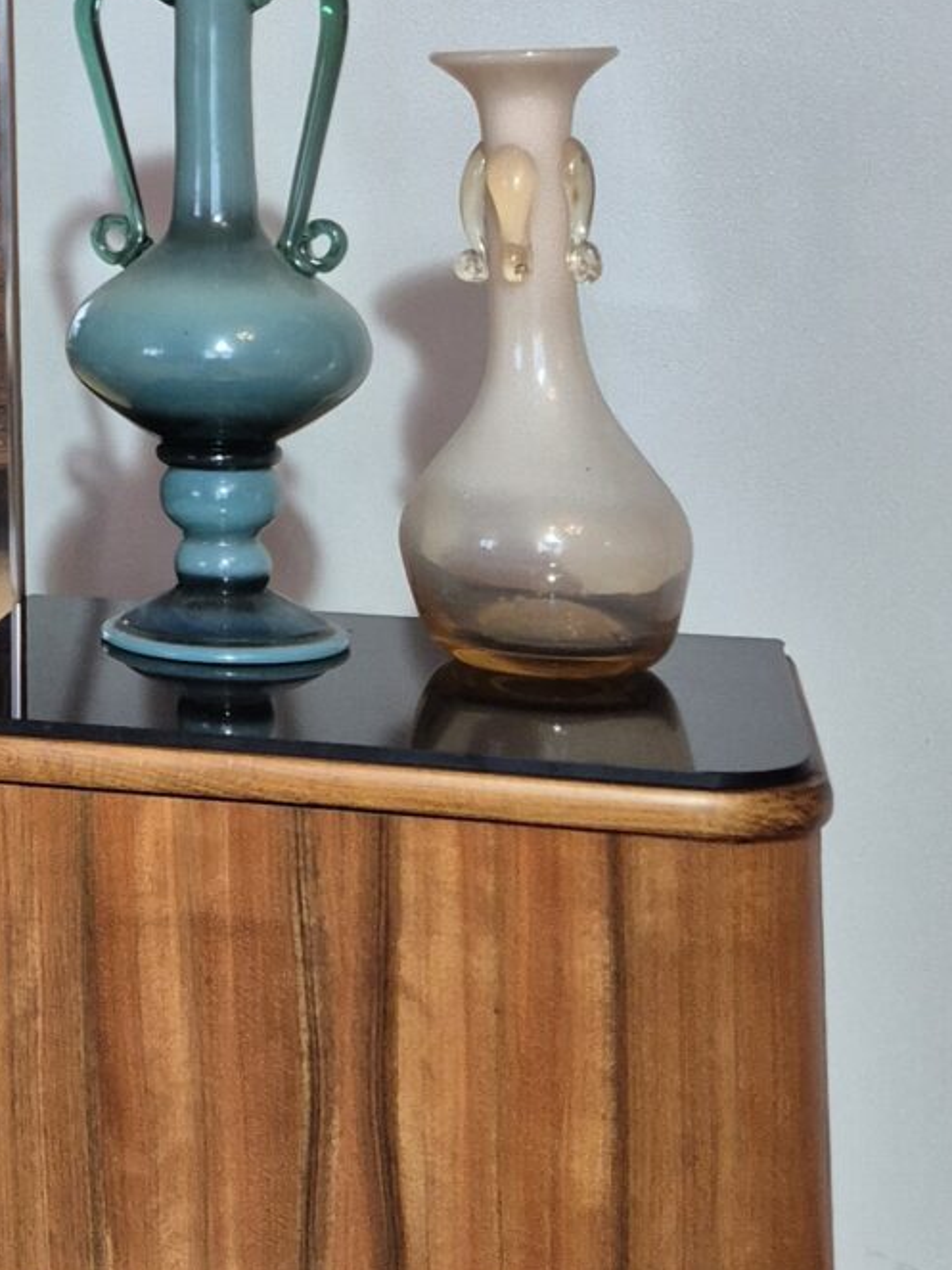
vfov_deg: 25.3
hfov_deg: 18.4
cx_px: -318
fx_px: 2714
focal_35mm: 74
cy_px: 57
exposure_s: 1/100
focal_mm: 5.4
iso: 500
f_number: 1.8
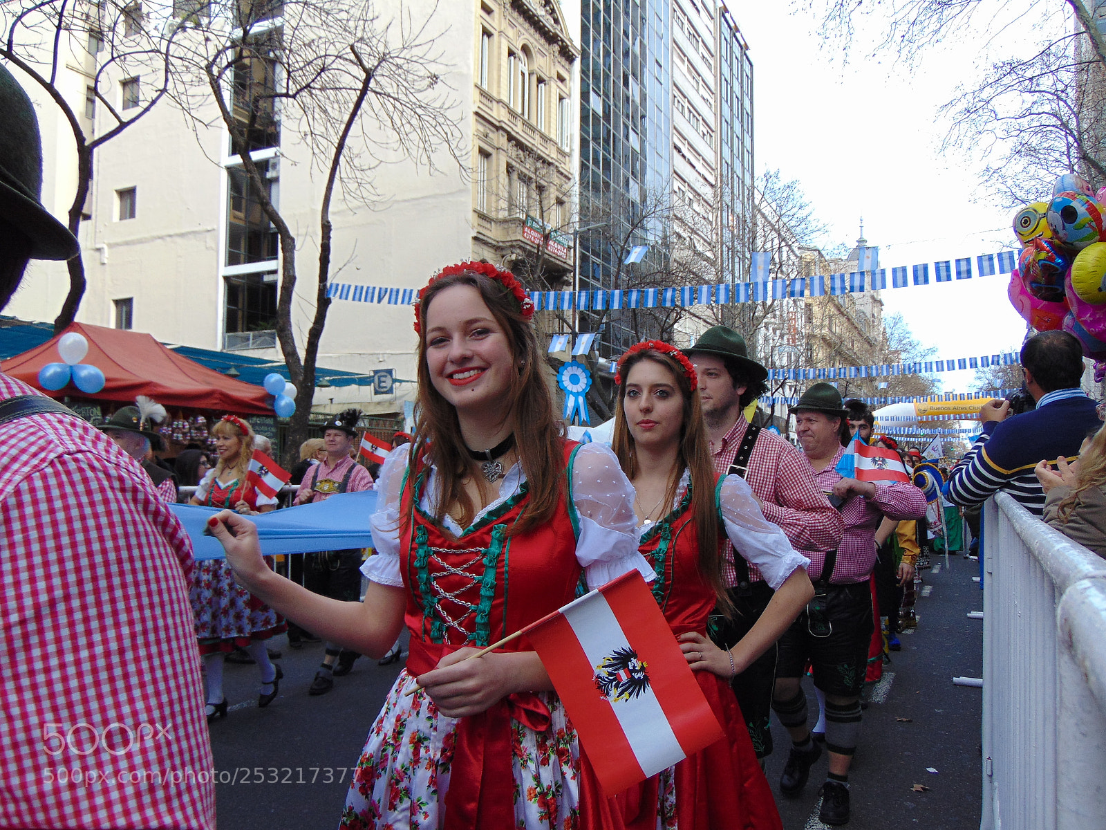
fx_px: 959
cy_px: 415
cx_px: 553
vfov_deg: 46.8
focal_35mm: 30
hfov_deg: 60.0
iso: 80
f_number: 3.1
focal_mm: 5.4
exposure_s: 1/250
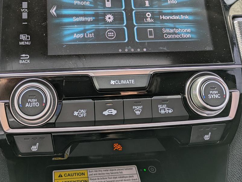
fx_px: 280
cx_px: 82
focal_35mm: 40
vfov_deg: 35.1
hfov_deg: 46.1
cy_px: 43
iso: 39
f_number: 1.89
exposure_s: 1/206
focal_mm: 5.43
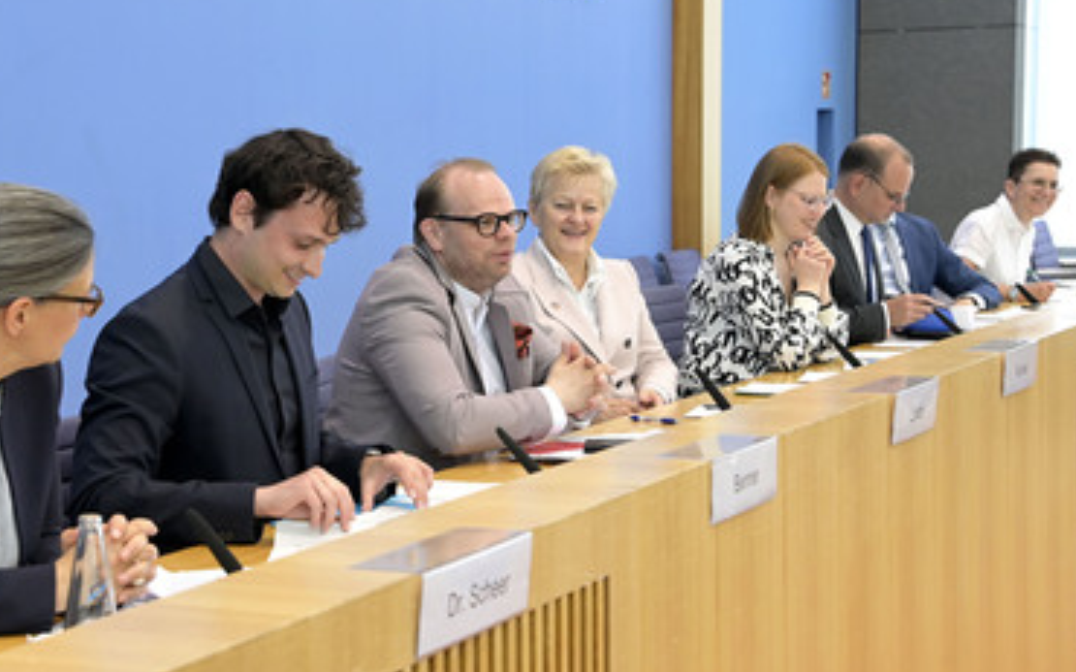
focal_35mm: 77
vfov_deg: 16.9
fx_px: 2257
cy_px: 276
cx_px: 426
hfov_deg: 26.8
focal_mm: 62
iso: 4000
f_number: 6.3
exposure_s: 1/400
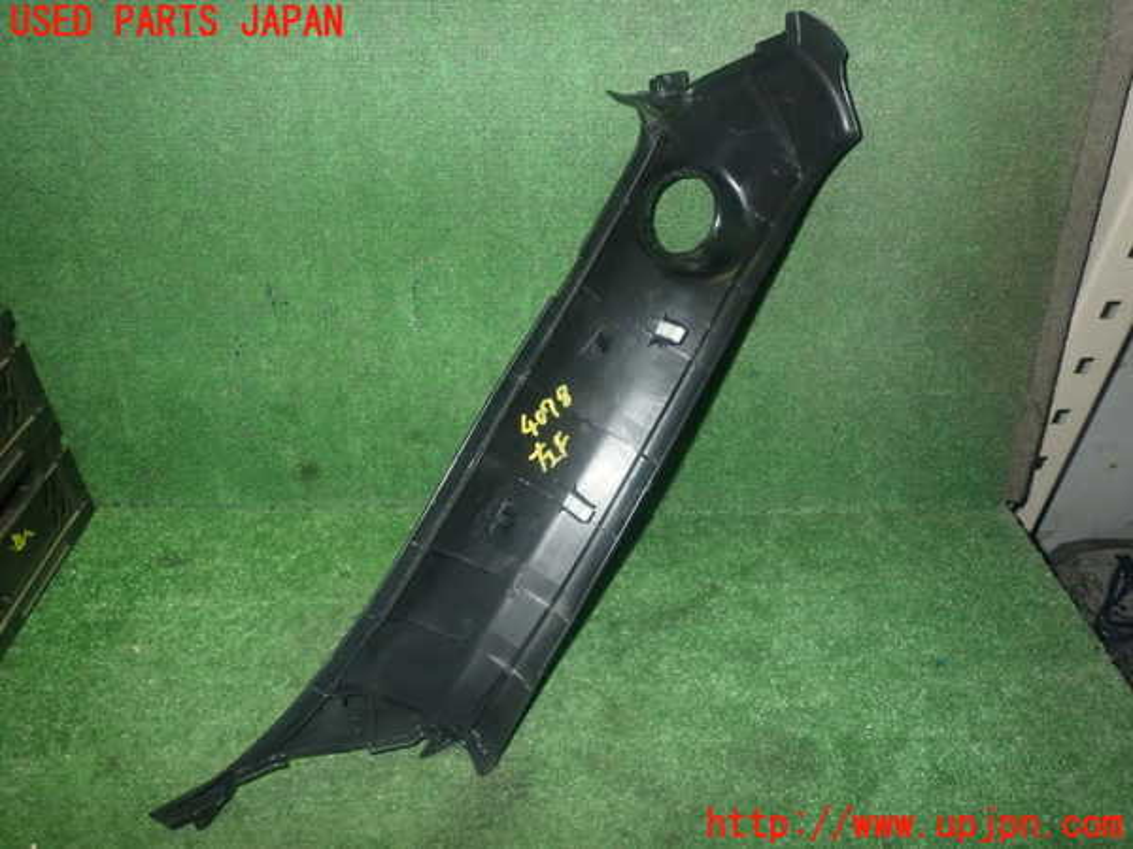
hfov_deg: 69.4
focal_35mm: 25
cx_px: 566
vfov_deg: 54.9
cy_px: 424
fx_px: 818
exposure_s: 1/30
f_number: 5.6
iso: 800
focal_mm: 4.5
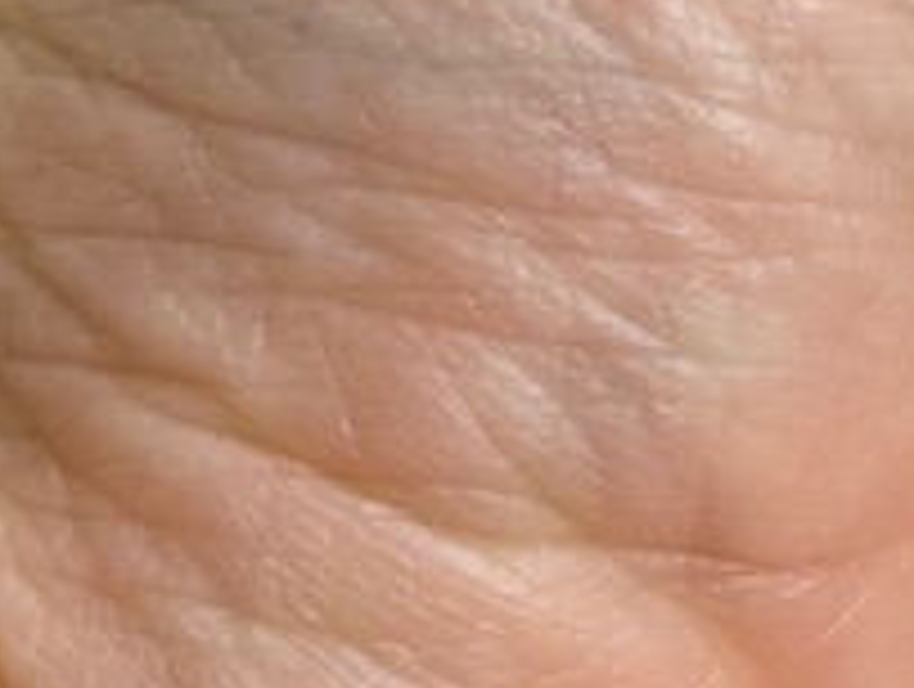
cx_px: 1693
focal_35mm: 302
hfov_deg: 6.4
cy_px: -1129
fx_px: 7988
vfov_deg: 4.8
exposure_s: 1/558
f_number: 1.78
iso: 64
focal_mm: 6.86
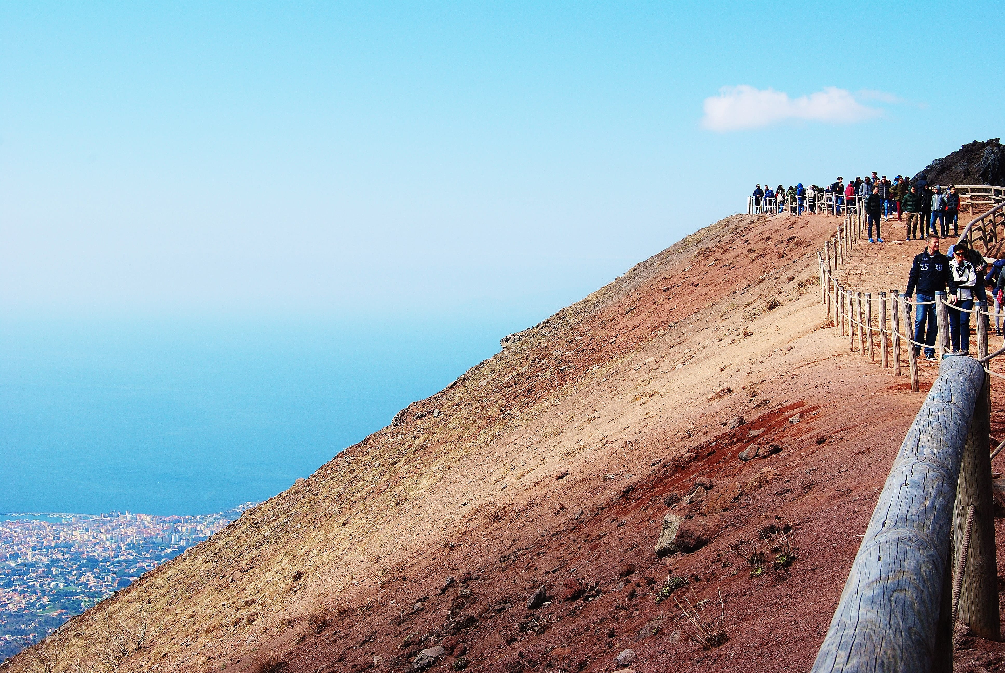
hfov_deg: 38.8
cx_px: 502
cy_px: 336
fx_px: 1425
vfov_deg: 26.6
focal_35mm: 51
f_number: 10
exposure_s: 1/250
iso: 180
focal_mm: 34
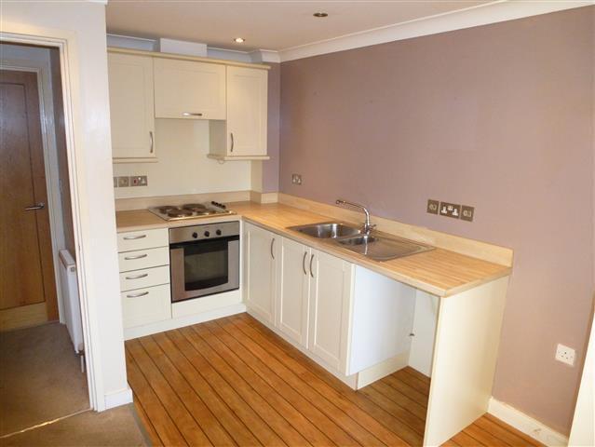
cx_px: 298
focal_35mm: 24
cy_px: 224
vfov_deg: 56.9
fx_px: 413
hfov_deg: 71.6
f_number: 3.3
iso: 800
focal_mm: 4.3
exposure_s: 1/60
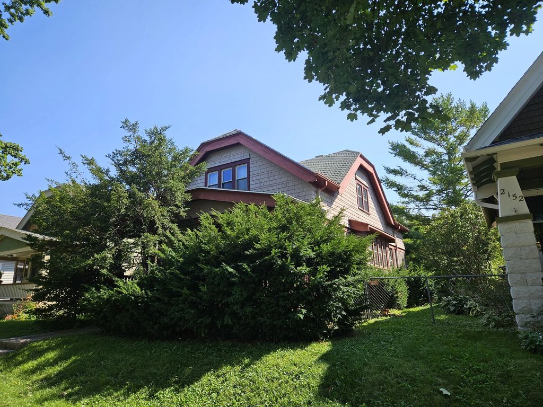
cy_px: 204
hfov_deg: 73.9
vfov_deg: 58.9
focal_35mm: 23
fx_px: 361
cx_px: 272
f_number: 1.8
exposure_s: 1/994
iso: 25
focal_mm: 5.4
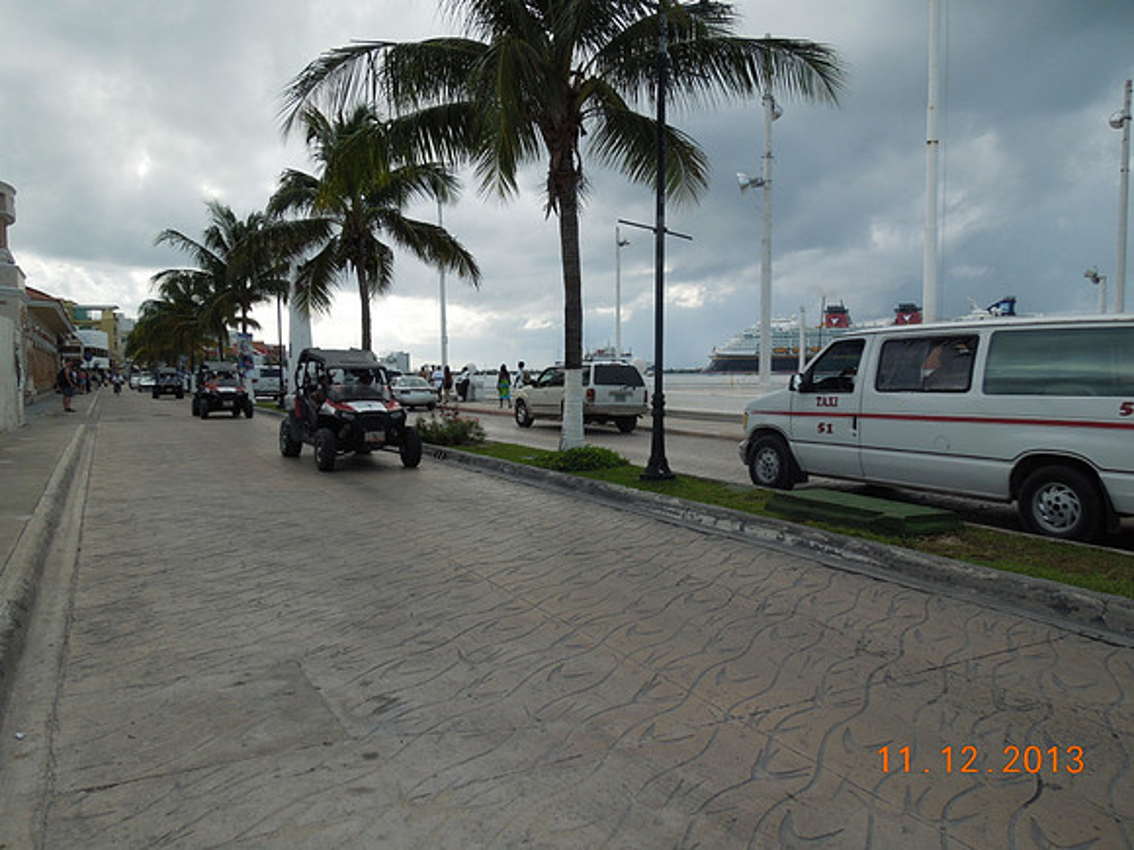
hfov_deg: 69.4
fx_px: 819
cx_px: 567
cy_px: 425
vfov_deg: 54.9
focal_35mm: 25
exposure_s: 1/1000
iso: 100
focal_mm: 4.5
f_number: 3.3
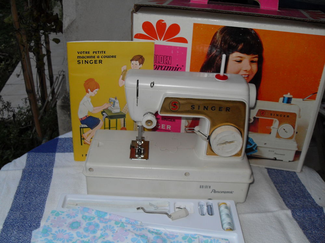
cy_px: 122
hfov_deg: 50.1
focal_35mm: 37
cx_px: 162
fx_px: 347
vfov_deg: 38.7
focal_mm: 6.3
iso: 100
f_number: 2.8
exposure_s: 1/45
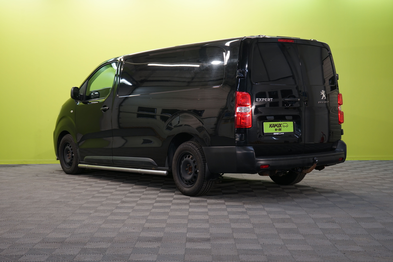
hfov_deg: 36.9
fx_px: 589
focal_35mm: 54
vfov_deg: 25.1
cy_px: 131
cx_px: 196
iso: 400
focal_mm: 54
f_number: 5
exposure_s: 1/30
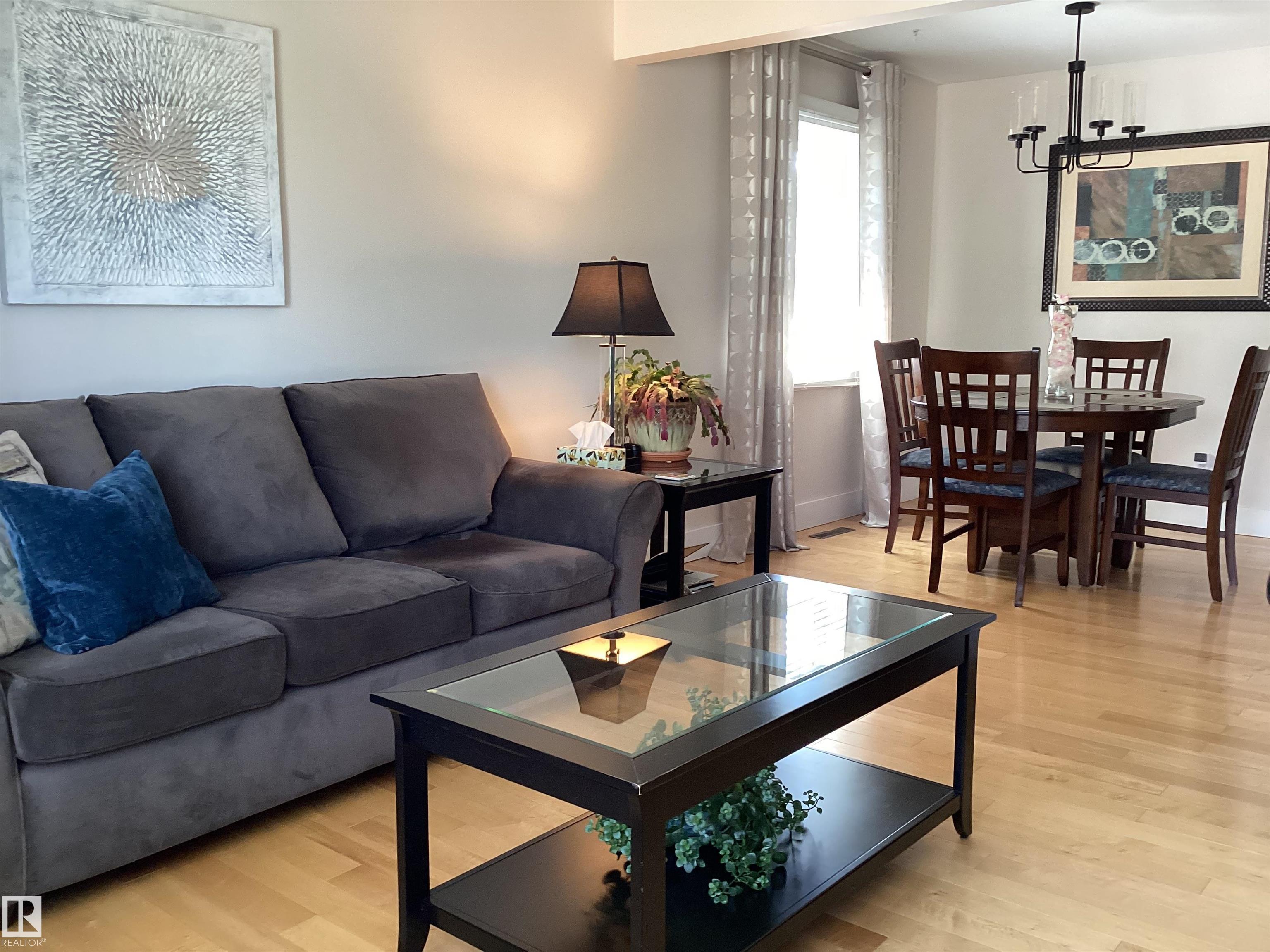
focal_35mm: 31
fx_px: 1137
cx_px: 635
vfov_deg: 45.4
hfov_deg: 58.4
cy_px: 476
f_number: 2.4
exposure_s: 1/60
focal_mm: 3.3
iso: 200
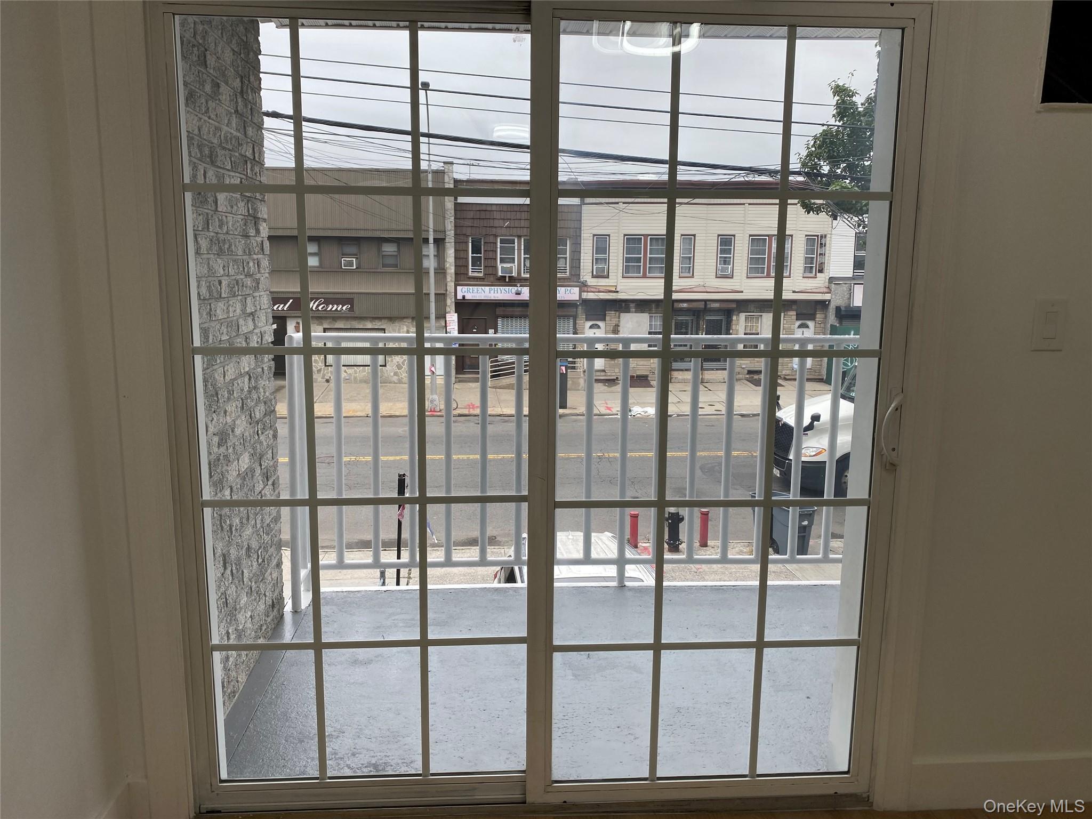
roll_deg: -0.5
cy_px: 410
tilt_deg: -9.2
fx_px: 820
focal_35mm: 26
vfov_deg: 53.1
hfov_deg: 67.3
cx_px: 546
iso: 32
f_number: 1.8
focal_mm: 4.25
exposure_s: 1/288
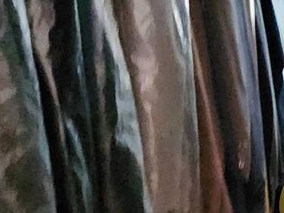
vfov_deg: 25.8
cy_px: 238
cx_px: 421
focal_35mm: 52
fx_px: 427
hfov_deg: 26.8
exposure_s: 1/24
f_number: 2.2
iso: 1250
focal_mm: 2.2
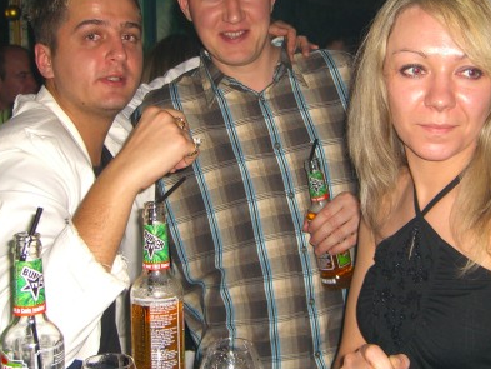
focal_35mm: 58
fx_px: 823
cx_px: 277
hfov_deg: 33.2
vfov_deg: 25.1
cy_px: 110
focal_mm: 7.9
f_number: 2.8
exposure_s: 1/60
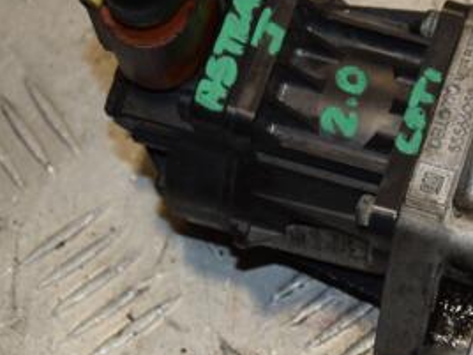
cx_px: 385
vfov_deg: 7.9
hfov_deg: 10.5
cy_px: 136
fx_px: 2555
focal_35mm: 187
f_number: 6.3
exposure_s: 1/200
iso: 800
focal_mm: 58
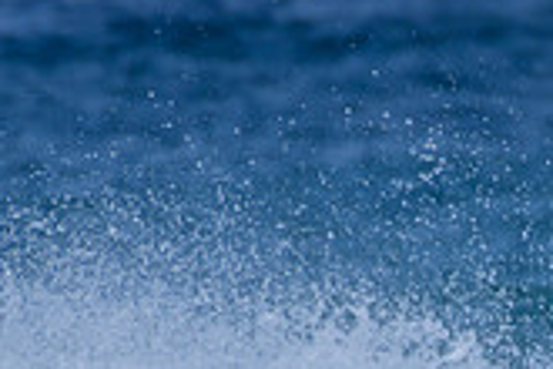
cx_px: 885
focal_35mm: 3518
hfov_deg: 0.6
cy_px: 599
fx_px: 54036
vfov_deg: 0.4
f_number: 11
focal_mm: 1000
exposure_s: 1/2000
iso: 640
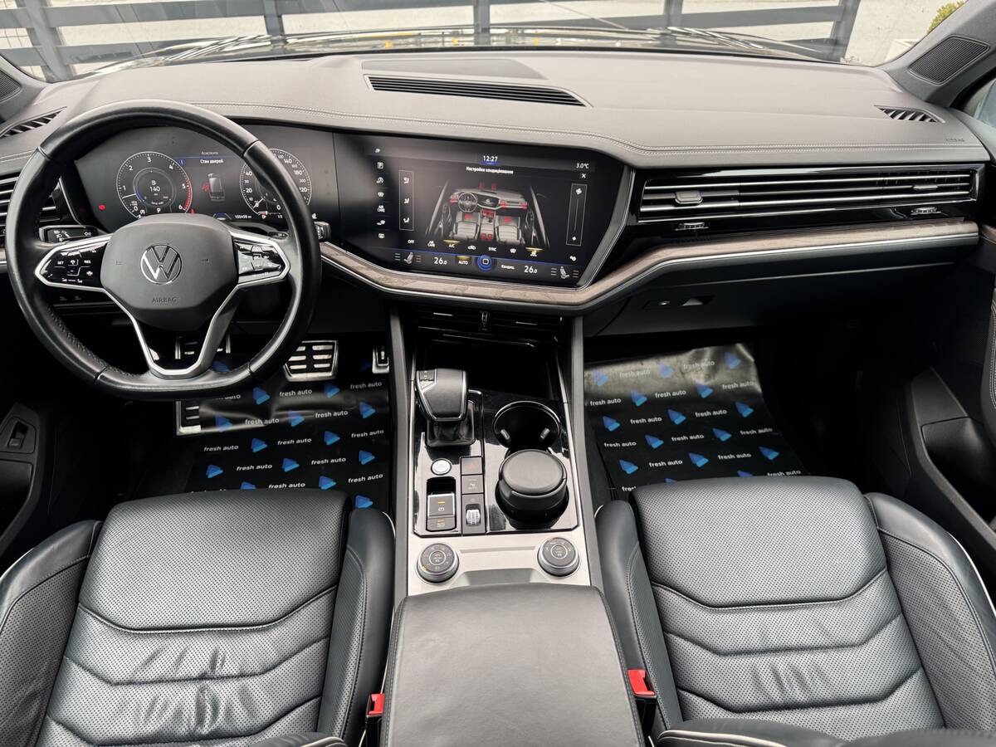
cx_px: 498
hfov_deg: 71.6
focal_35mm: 24
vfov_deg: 56.8
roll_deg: -0.9
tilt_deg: -39.4
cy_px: 374
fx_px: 691
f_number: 1.78
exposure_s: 1/121
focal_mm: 6.76
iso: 125
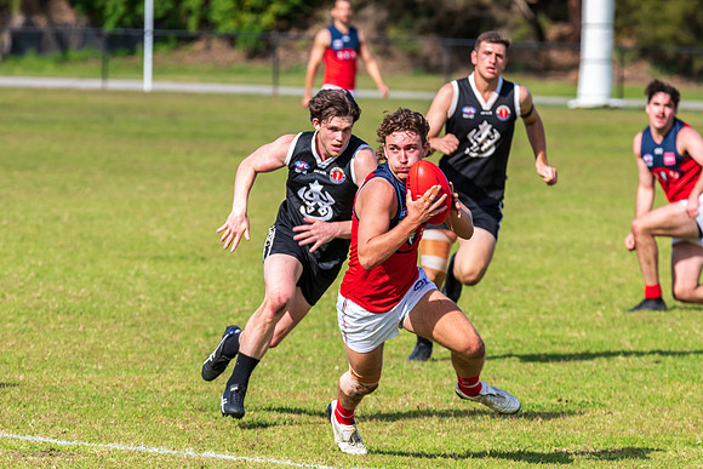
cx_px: 314
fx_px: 6916
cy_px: 210
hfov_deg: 5.8
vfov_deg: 3.9
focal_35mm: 354
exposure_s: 1/1600
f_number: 9
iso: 800
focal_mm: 320
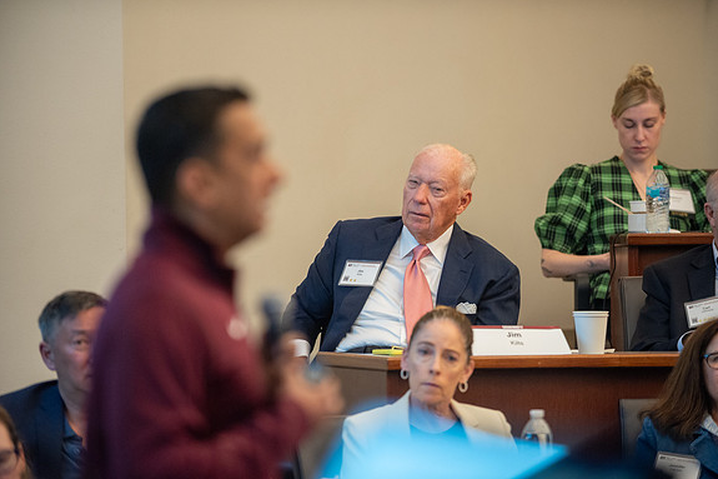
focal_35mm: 202
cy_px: 240
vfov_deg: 6.8
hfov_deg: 10.2
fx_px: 4027
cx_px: 361
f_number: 2.8
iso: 2000
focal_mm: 200
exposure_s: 1/125
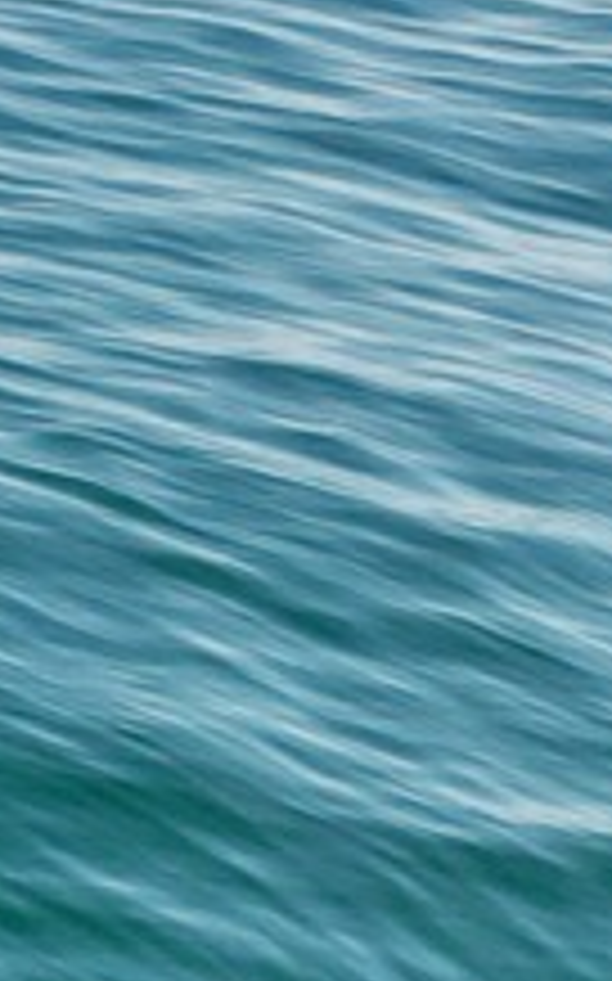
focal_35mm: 187
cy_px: 225
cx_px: -2056
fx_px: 4997
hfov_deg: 5.7
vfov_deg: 11.2
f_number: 1.7
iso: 120
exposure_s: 1/2000
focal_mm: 6.72
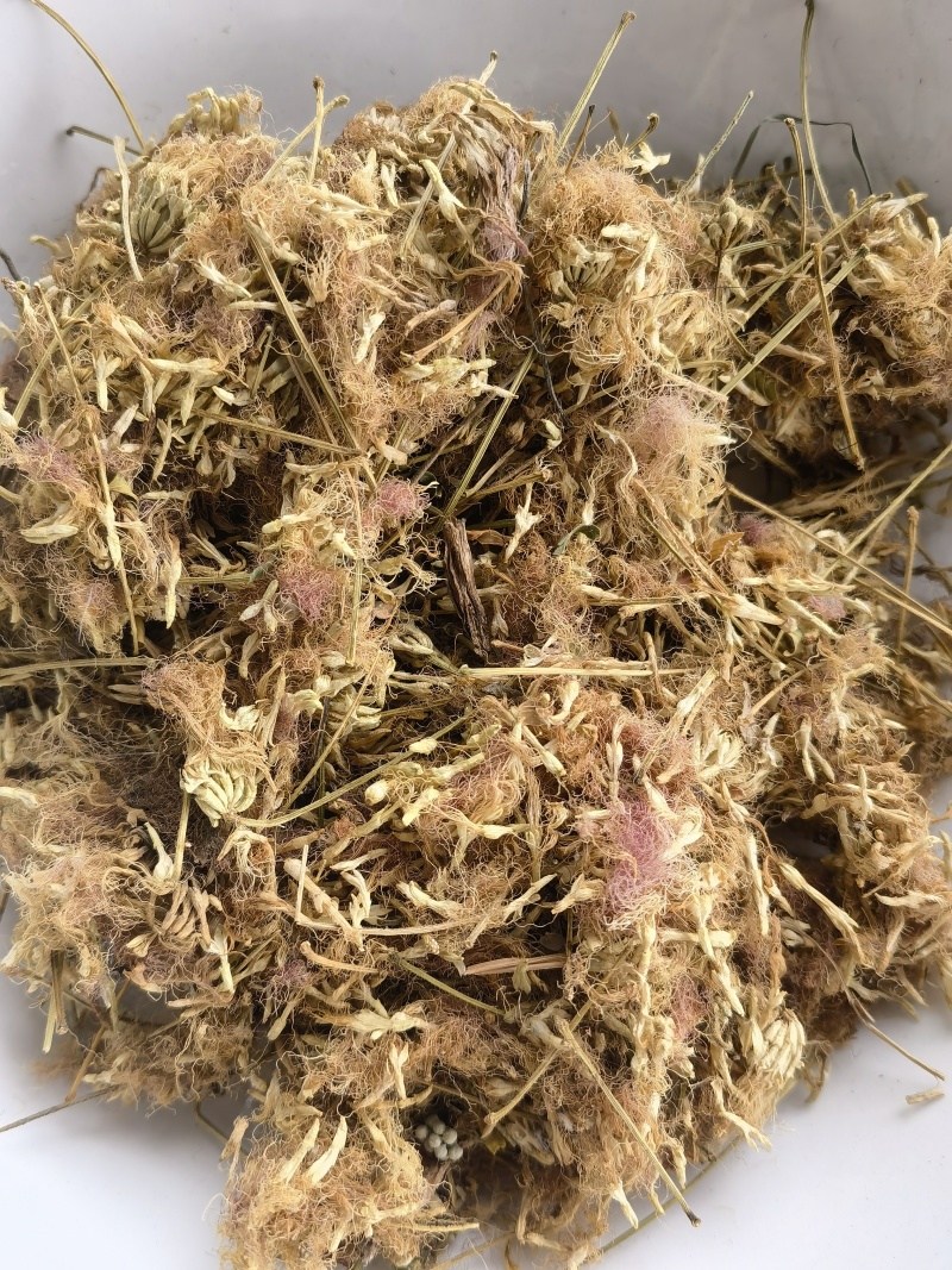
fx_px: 990
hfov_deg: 51.3
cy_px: 635
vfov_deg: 65.3
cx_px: 476
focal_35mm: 27
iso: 400
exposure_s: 1/166
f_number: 1.8
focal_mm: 5.54
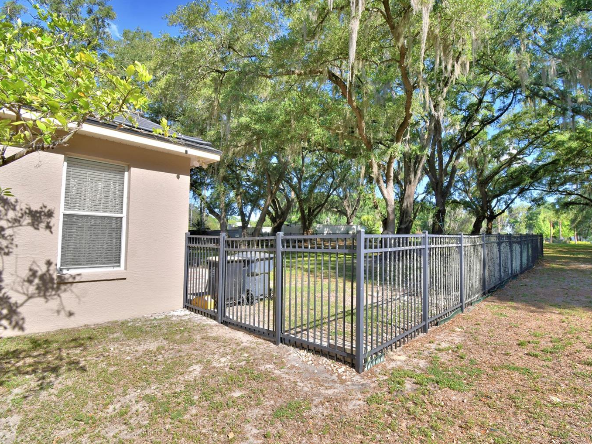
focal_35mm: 17
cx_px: 339
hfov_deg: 90.4
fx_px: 291
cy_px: 224
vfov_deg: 74.7
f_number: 8
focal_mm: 10
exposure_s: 1/250
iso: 100
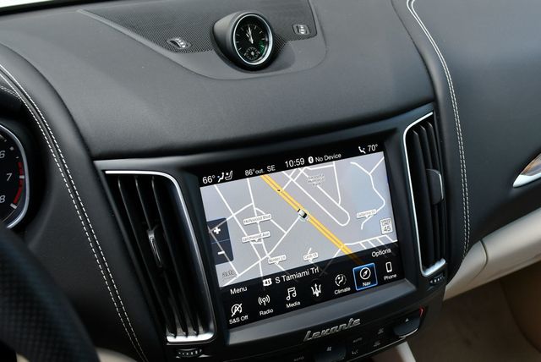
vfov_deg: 36.9
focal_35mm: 36
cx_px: 270
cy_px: 181
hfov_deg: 53.1
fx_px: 541
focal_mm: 18
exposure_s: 1/250
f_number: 4
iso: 400
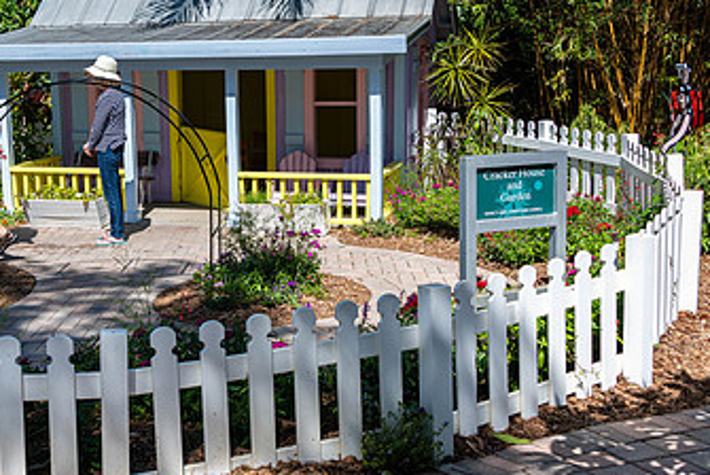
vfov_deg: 24.2
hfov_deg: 35.2
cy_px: 236
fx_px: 1105
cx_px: 223
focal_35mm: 56
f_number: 8
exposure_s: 1/160
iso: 64
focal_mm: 32
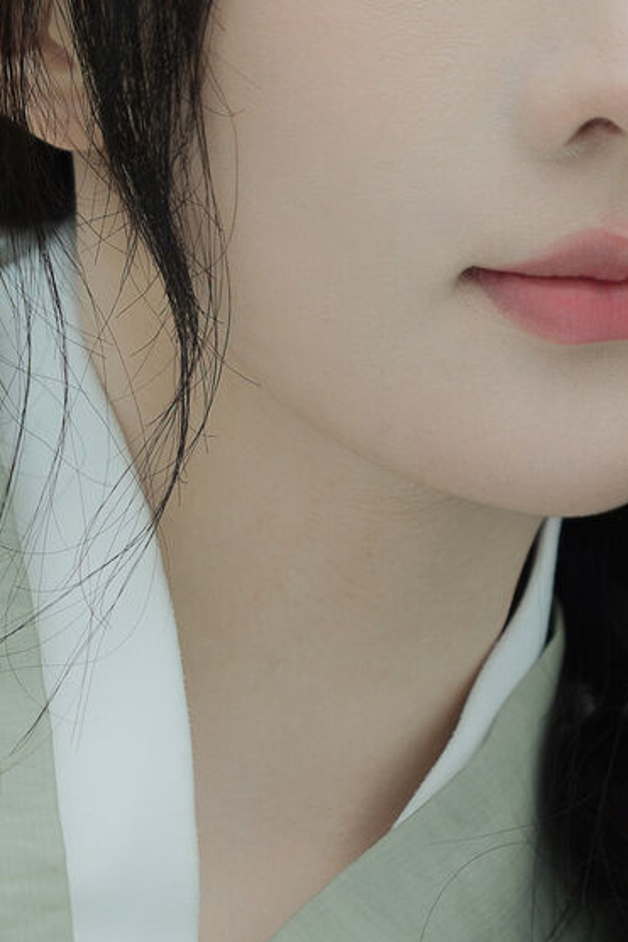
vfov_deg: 3.2
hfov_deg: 2.1
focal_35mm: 647
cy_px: 449
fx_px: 16918
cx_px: 12
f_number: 4
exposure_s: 1/800
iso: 250
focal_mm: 200
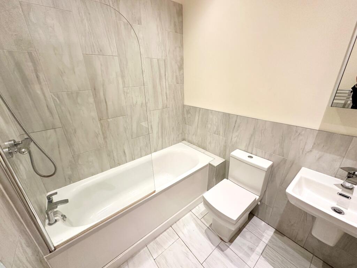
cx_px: 178
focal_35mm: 14
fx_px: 144
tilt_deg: -22.2
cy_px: 134
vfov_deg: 85.7
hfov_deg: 102.1
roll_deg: +2.0
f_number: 2.2
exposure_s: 1/100
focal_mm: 2.22
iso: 200
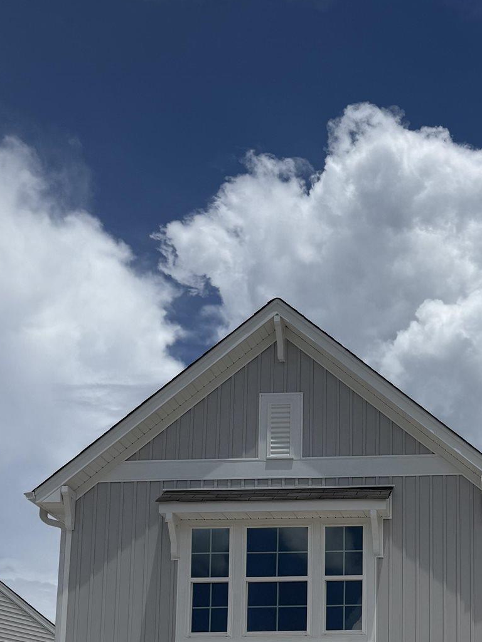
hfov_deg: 25.4
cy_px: 705
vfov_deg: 31.5
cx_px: 503
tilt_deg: +9.3
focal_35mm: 54
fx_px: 1003
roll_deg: -0.4
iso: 80
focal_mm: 6.76
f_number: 1.78
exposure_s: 1/14286
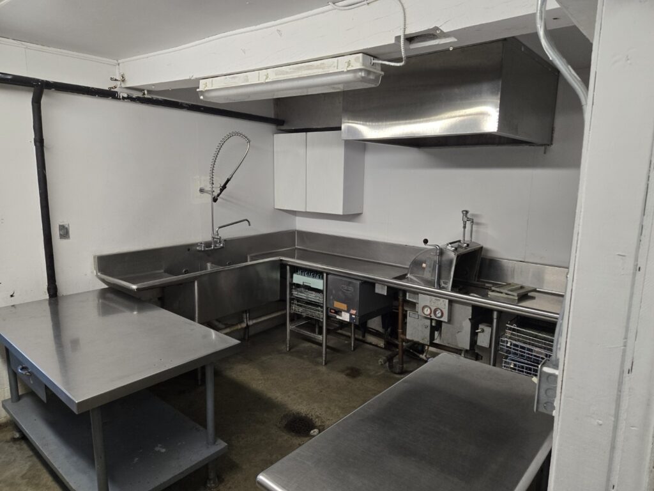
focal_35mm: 23
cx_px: 327
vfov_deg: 58.9
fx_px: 435
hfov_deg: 73.9
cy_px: 246
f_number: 1.8
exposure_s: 1/120
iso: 250
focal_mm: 5.4
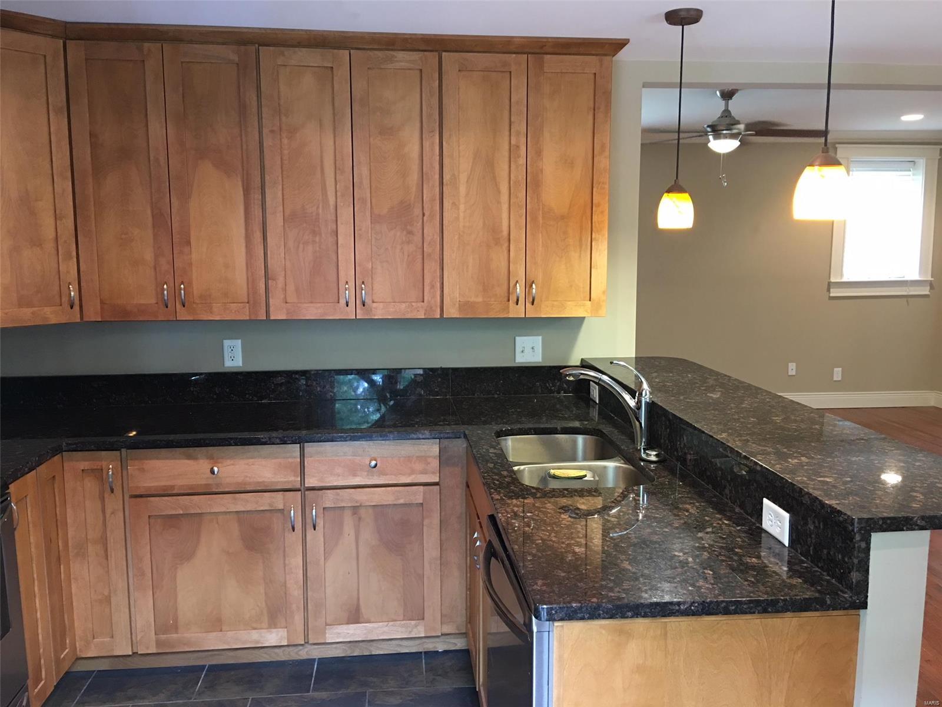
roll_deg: +0.2
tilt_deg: -6.4
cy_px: 354
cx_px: 471
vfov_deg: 48.2
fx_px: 789
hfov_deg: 61.7
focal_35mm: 29
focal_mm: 4.15
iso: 80
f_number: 2.2
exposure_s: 1/10
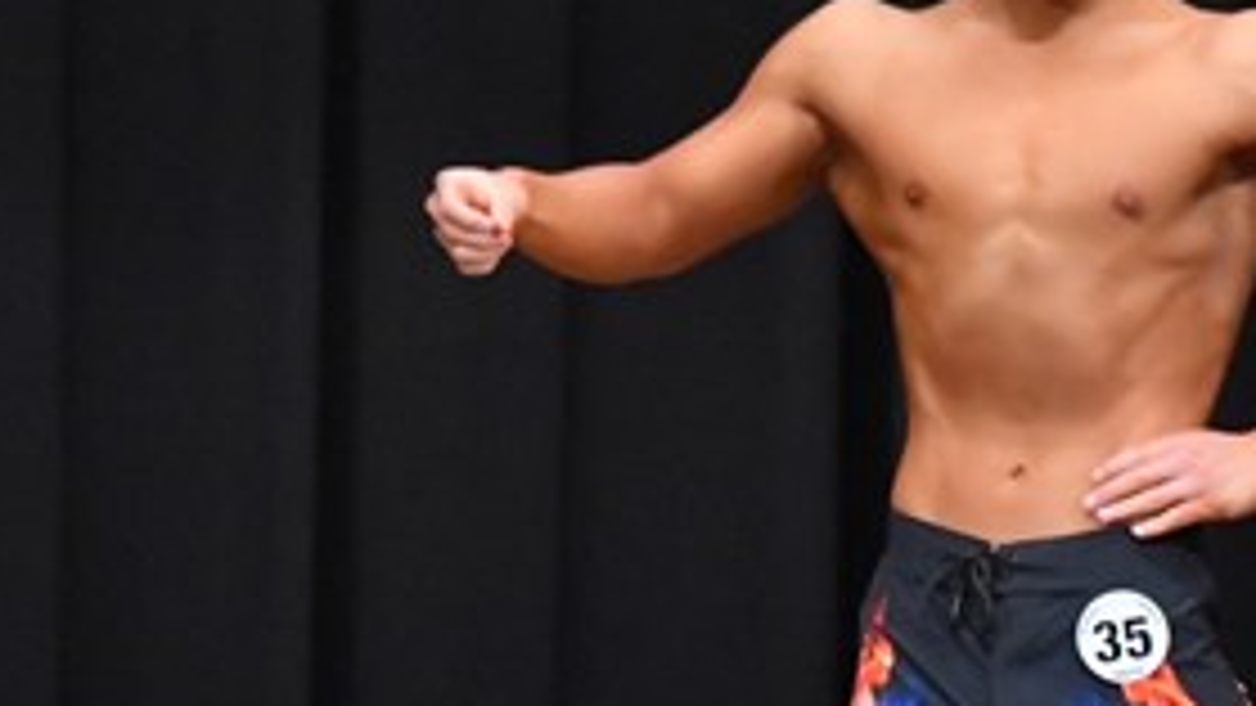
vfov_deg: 1.7
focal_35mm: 698
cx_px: 1141
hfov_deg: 3.1
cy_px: 571
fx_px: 23248
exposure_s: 1/400
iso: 8000
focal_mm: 160
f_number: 5.6
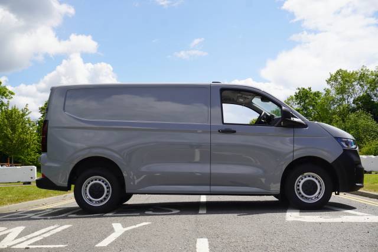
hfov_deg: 43.6
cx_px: 189
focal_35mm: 45
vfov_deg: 29.8
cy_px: 126
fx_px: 472
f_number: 9
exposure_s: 1/125
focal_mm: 30
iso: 100
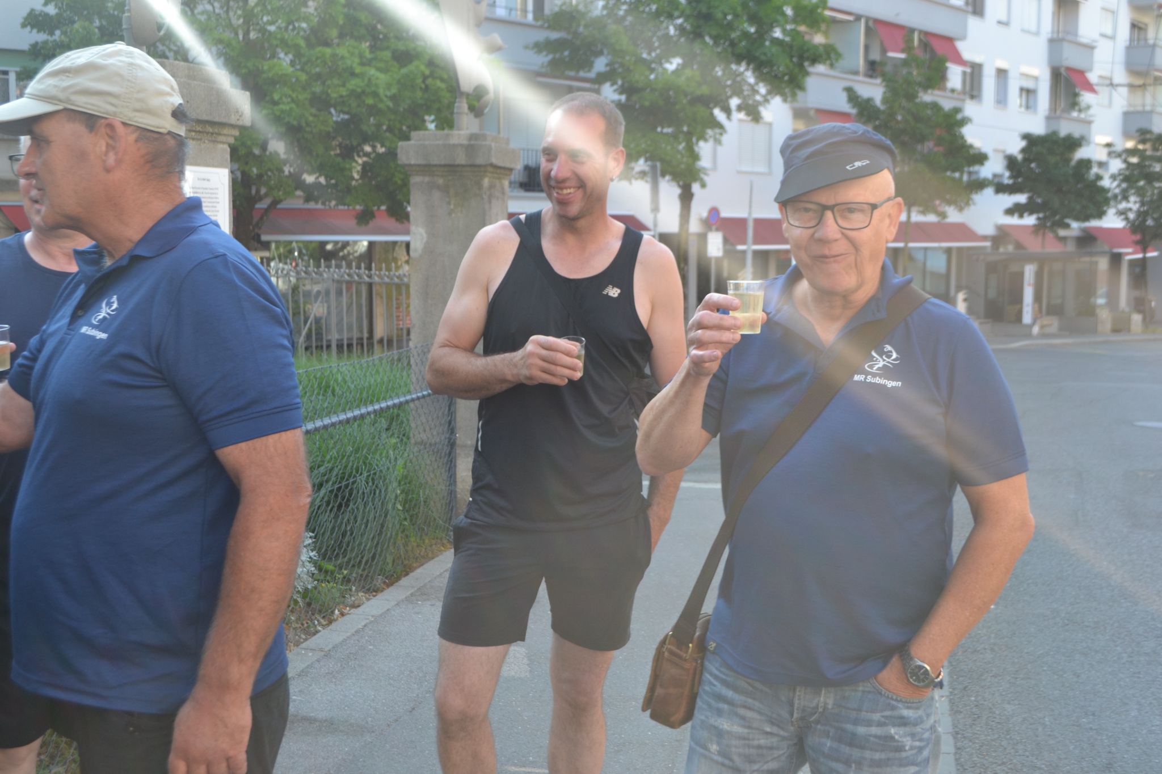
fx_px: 1355
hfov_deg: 46.4
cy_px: 387
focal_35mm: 42
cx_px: 581
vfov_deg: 31.9
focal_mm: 28
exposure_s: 1/125
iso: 250
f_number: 5.6
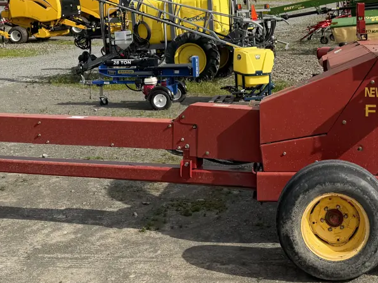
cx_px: 277
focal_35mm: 58
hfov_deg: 32.7
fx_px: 633
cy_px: 42
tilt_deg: -6.3
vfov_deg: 24.7
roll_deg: +0.0
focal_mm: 6.76
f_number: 1.78
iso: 80
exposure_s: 1/5319
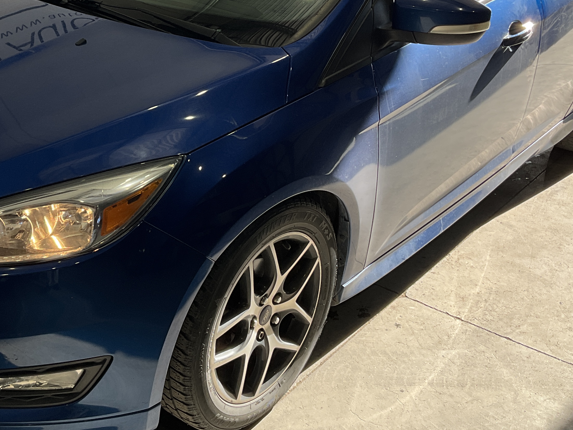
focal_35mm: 53
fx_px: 877
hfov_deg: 35.7
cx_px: 179
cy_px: 128
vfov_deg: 27.3
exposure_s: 1/331
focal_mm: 3
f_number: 1.8
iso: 25
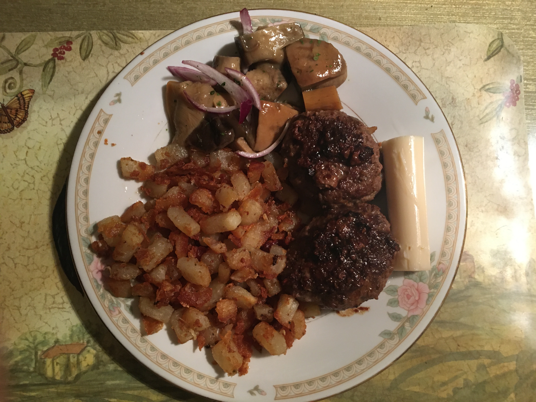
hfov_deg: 61.7
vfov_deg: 48.2
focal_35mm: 29
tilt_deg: -81.7
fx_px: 449
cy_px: 201
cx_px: 268
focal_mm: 4.15
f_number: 2.2
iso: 200
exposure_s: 1/17
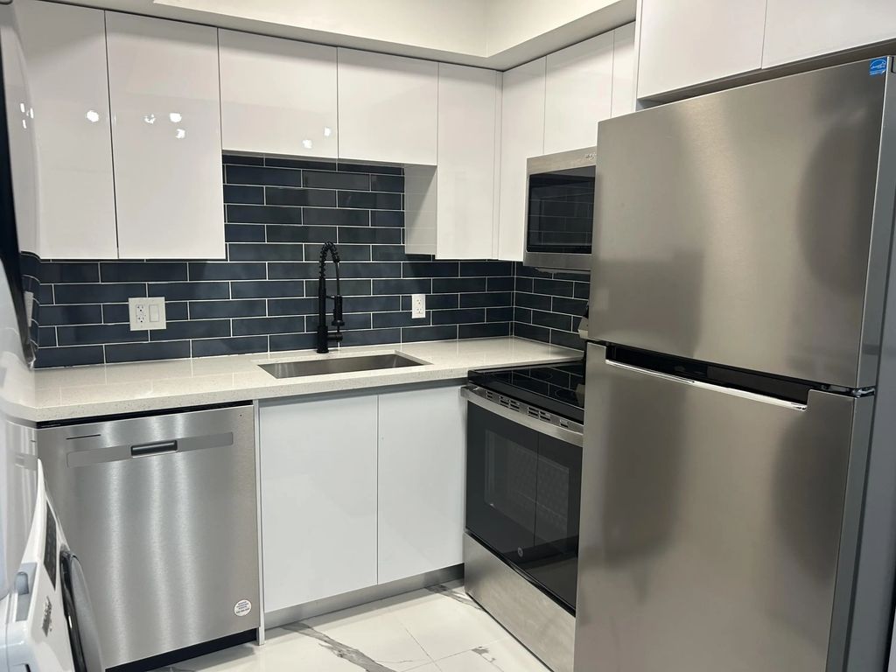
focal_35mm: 26
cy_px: 336
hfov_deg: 67.3
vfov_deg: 53.1
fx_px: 673
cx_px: 448
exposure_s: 1/108
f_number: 1.5
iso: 100
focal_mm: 5.7
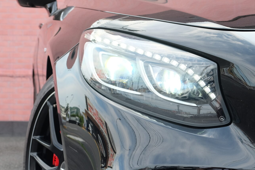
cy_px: 137
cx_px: 235
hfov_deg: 22.0
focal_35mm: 90
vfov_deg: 15.1
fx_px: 638
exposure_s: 1/220
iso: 400
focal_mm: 30.2
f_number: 5.6
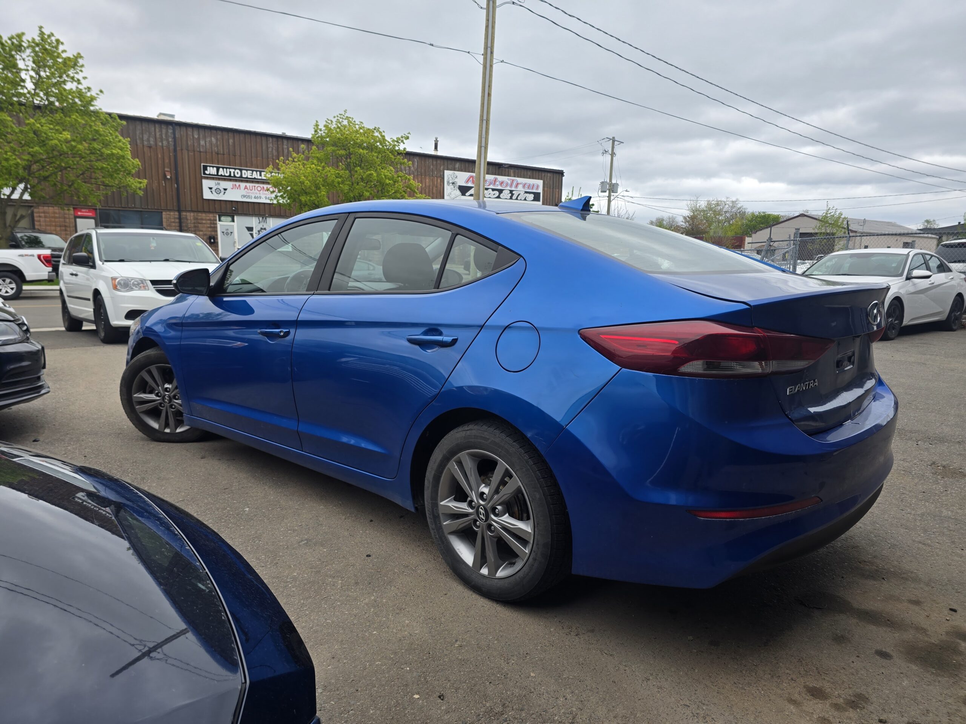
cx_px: 483
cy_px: 362
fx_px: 642
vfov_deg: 58.9
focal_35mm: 23
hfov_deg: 73.9
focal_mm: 6.3
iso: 16
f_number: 1.7
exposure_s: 1/180
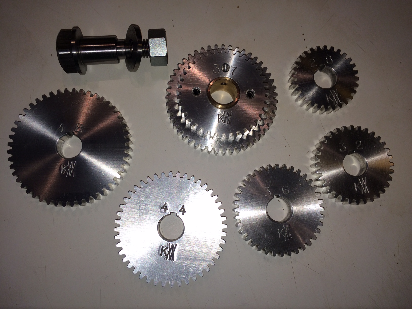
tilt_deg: -79.1
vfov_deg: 48.2
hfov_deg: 61.7
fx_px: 345
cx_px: 206
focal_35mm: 29
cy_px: 154
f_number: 2.2
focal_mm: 4.15
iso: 32
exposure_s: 1/302
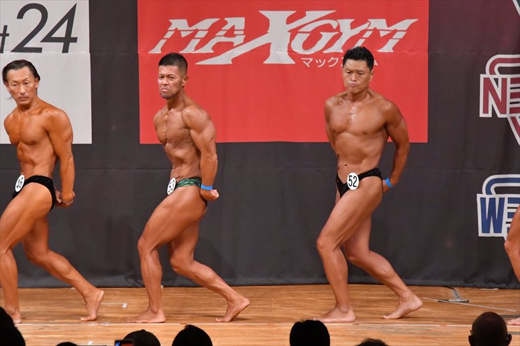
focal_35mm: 285
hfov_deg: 7.2
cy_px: 173
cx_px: 260
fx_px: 4115
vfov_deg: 4.8
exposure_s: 1/400
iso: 9000
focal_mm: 190
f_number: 5.6
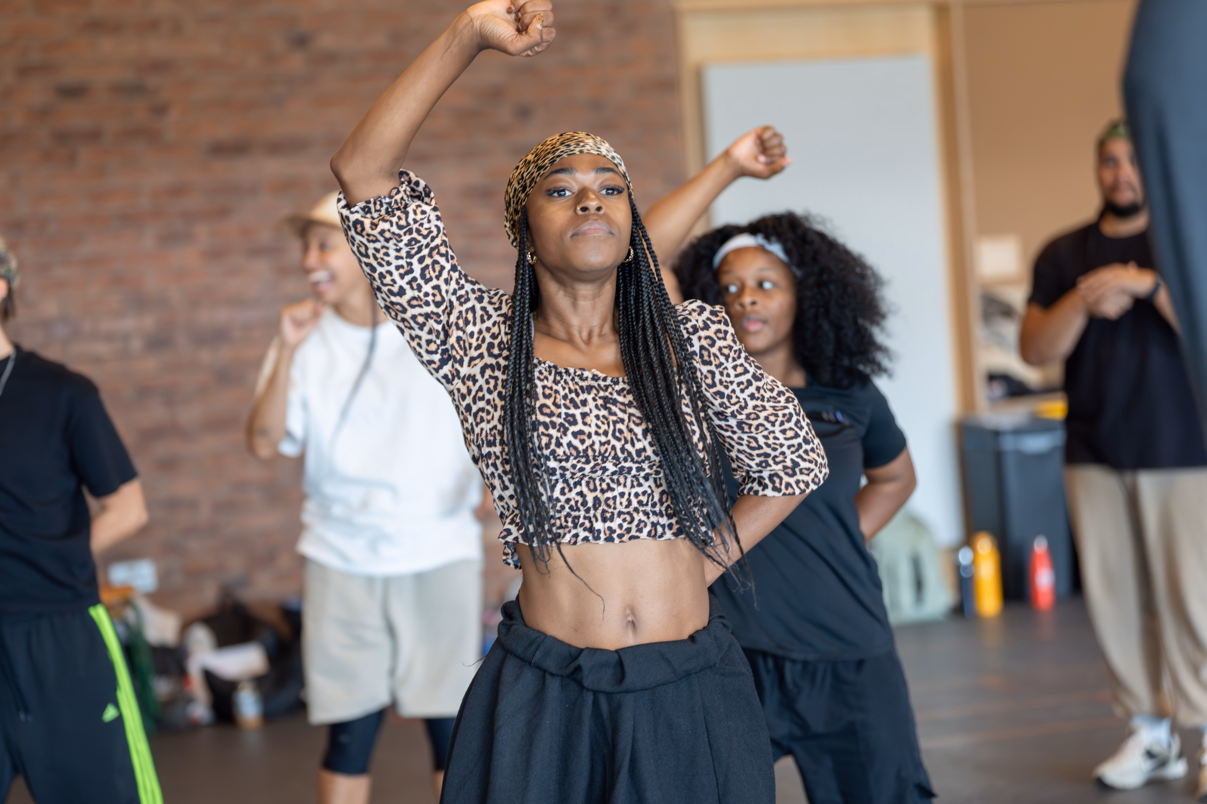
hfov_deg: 21.5
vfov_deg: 14.4
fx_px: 3185
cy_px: 402
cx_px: 604
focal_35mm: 95
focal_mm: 95
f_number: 2.8
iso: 1600
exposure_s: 1/200
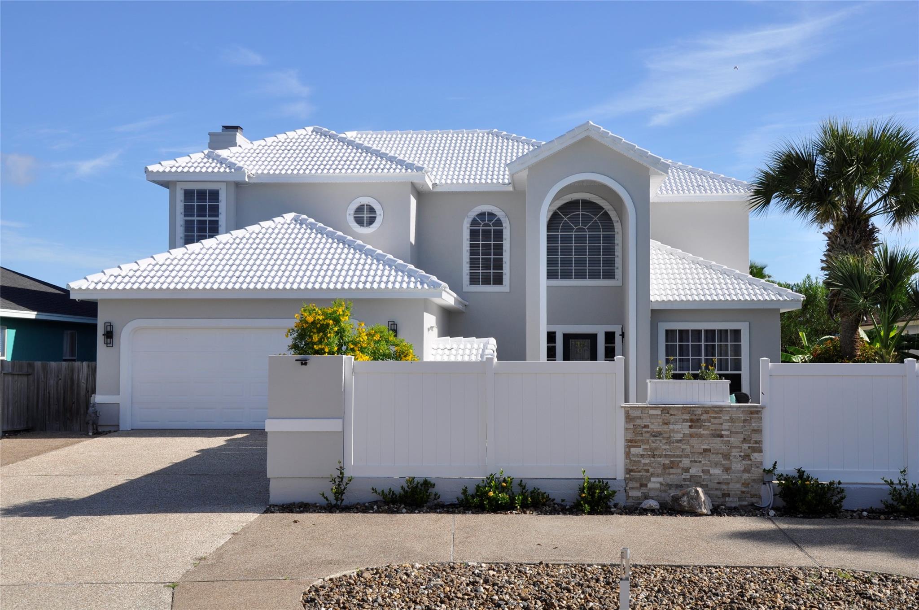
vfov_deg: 28.0
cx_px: 460
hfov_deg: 41.2
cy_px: 305
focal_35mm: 48
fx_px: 1224
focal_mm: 32
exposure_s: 1/500
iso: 200
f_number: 11
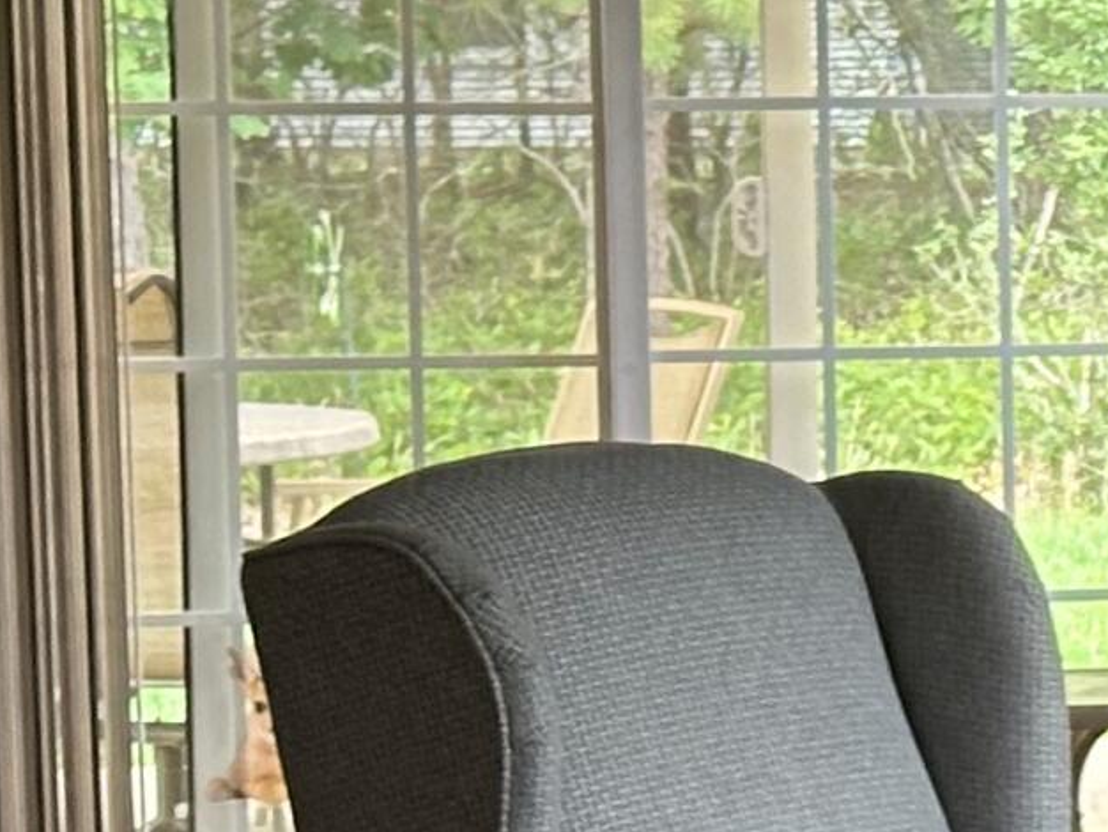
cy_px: 687
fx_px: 7365
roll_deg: -0.1
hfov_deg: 8.3
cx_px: 1970
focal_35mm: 230
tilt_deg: -6.2
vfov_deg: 6.5
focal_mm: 6.86
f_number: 1.78
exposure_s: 1/120
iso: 160
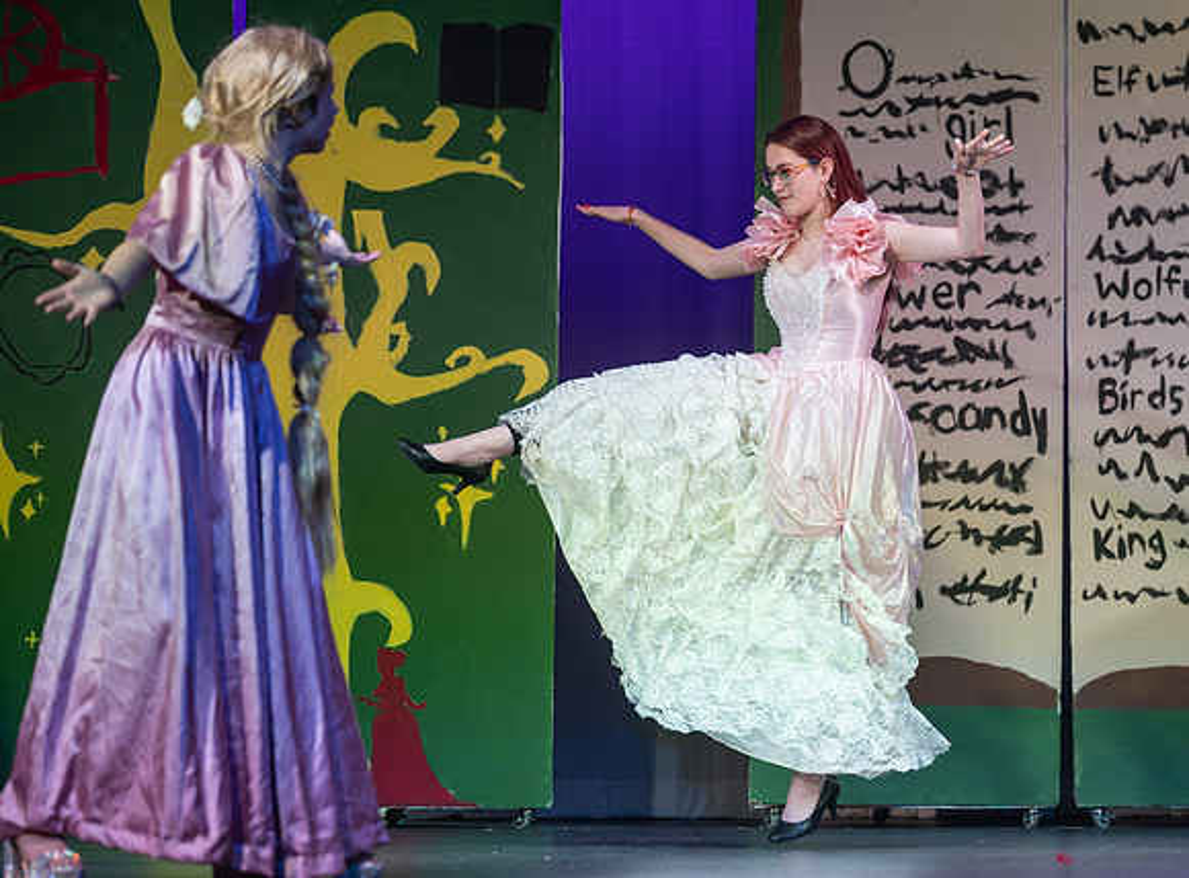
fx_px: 4919
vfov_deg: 10.2
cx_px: 887
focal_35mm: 144
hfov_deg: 13.7
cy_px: 598
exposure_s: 1/400
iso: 250
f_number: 2.8
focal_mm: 98
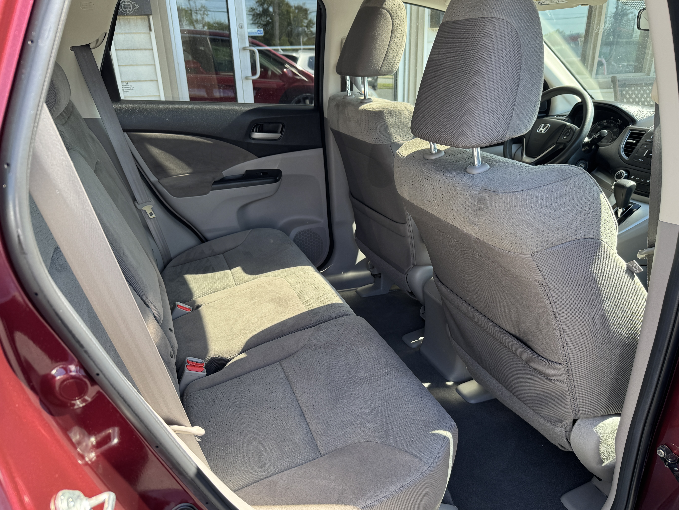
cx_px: 343
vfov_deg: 54.9
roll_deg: +0.6
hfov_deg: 69.4
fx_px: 490
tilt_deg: -24.1
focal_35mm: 25
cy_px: 263
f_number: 1.78
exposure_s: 1/207
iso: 64
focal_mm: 6.76
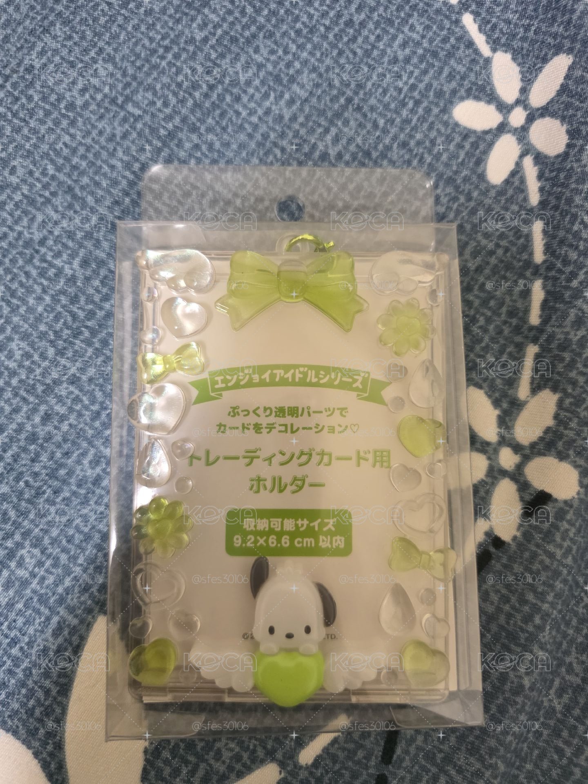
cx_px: 294
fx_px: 521
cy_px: 392
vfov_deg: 73.9
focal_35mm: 23
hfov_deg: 58.9
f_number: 1.7
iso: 1000
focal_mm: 6.3
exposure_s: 1/120
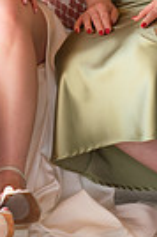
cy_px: -140
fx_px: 1895
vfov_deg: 7.0
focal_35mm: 289
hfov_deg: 4.7
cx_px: -44
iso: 400
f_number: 7.1
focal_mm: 86
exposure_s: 1/100
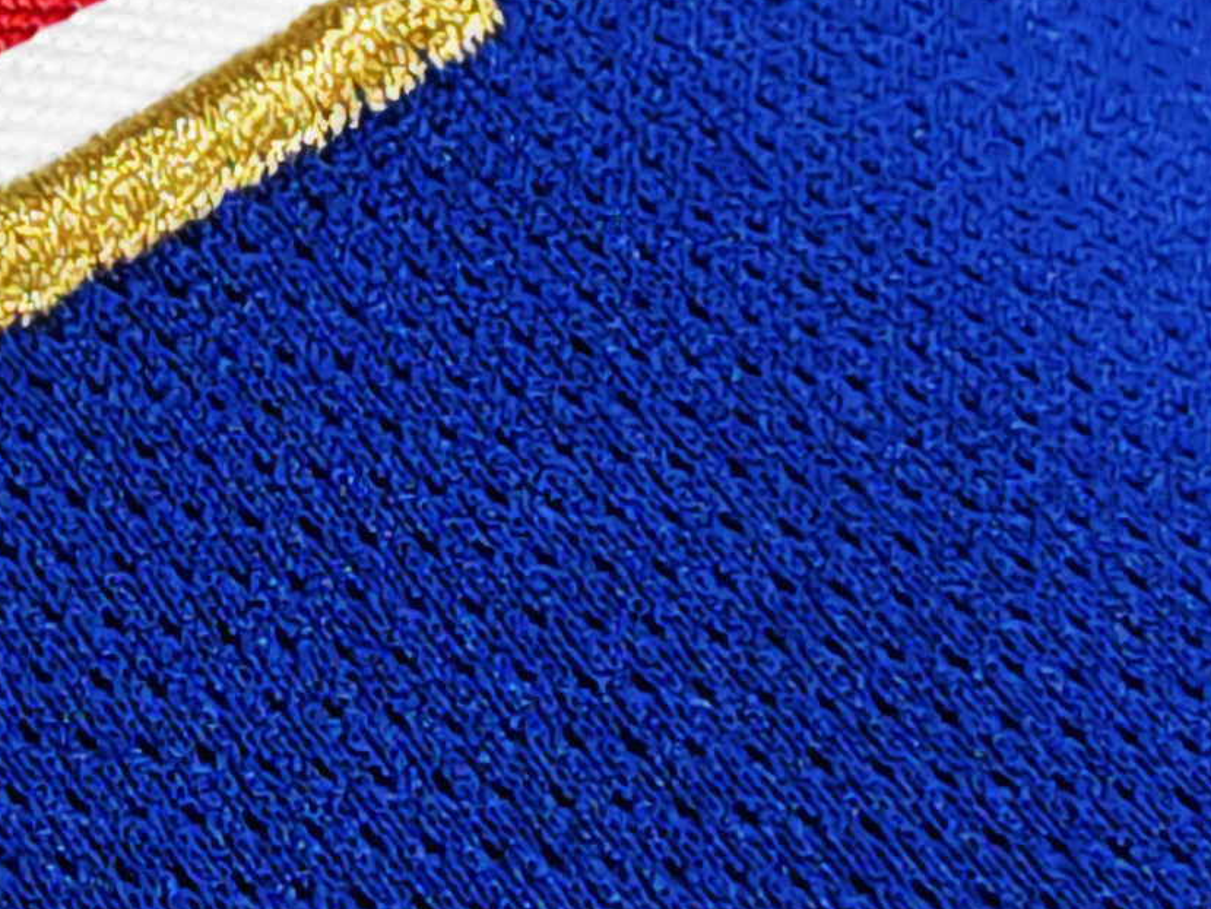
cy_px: -459
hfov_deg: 15.2
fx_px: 3884
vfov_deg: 12.7
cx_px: -1004
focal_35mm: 111
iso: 124
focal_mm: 2.59
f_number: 2.2
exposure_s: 1/100
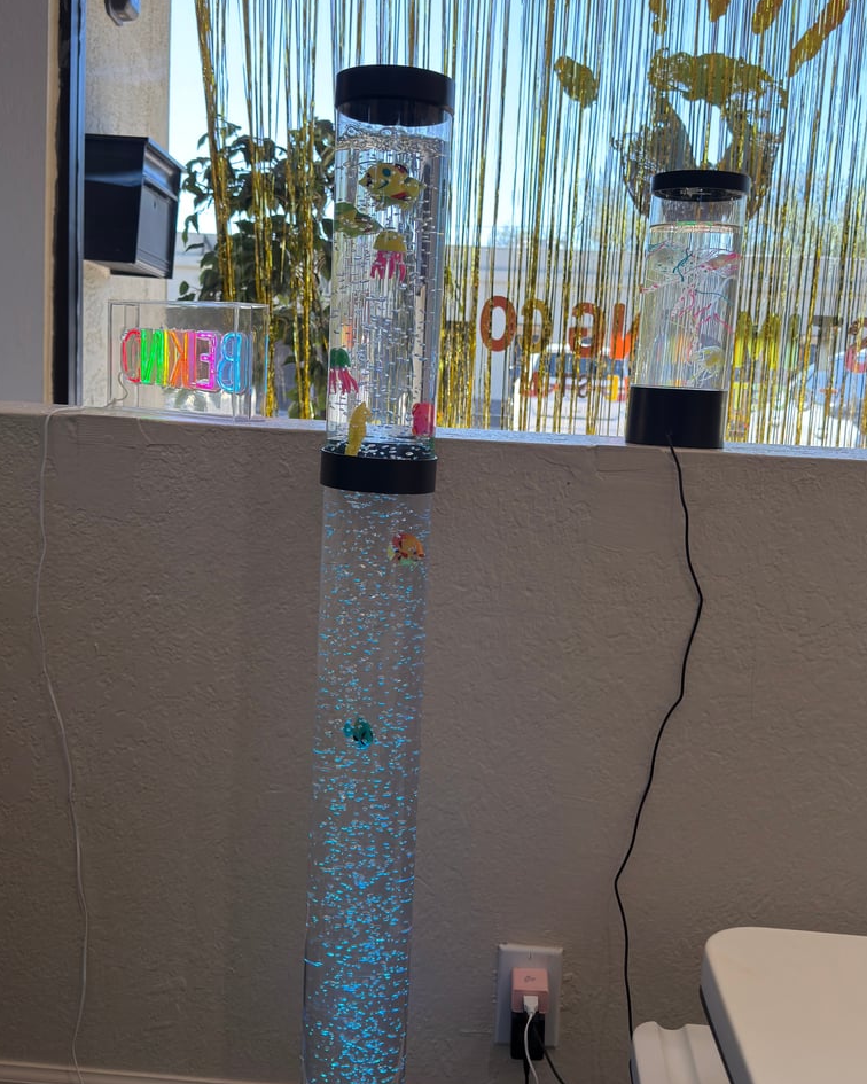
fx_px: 1187
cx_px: 435
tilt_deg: -7.5
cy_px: 526
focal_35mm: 37
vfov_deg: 49.1
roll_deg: -2.7
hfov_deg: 40.1
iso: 80
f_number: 1.78
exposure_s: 1/360
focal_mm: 6.76
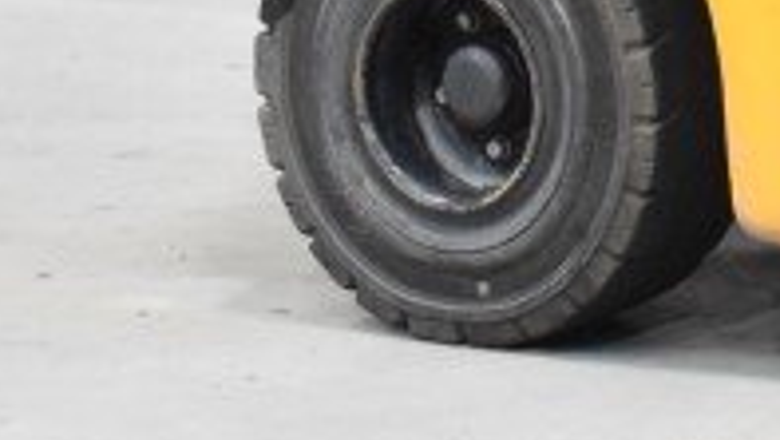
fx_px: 5545
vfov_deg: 4.4
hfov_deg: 7.5
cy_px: -864
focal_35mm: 268
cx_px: 1901
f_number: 5.6
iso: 1600
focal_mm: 28
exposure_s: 1/25
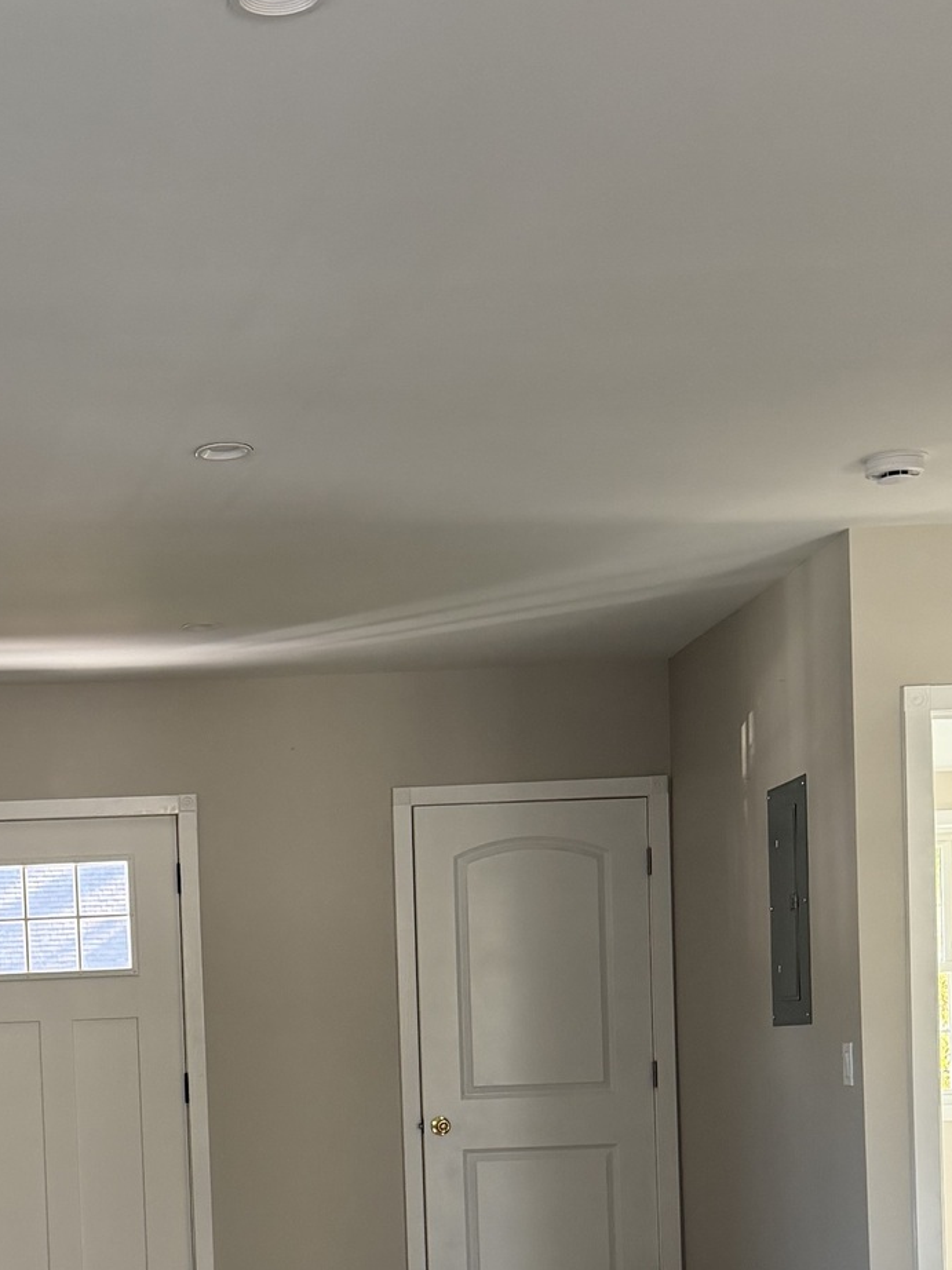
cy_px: 1106
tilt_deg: -0.8
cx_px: 135
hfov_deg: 23.9
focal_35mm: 60
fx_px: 2201
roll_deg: +1.1
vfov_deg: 30.9
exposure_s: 1/104
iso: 200
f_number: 1.78
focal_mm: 6.76
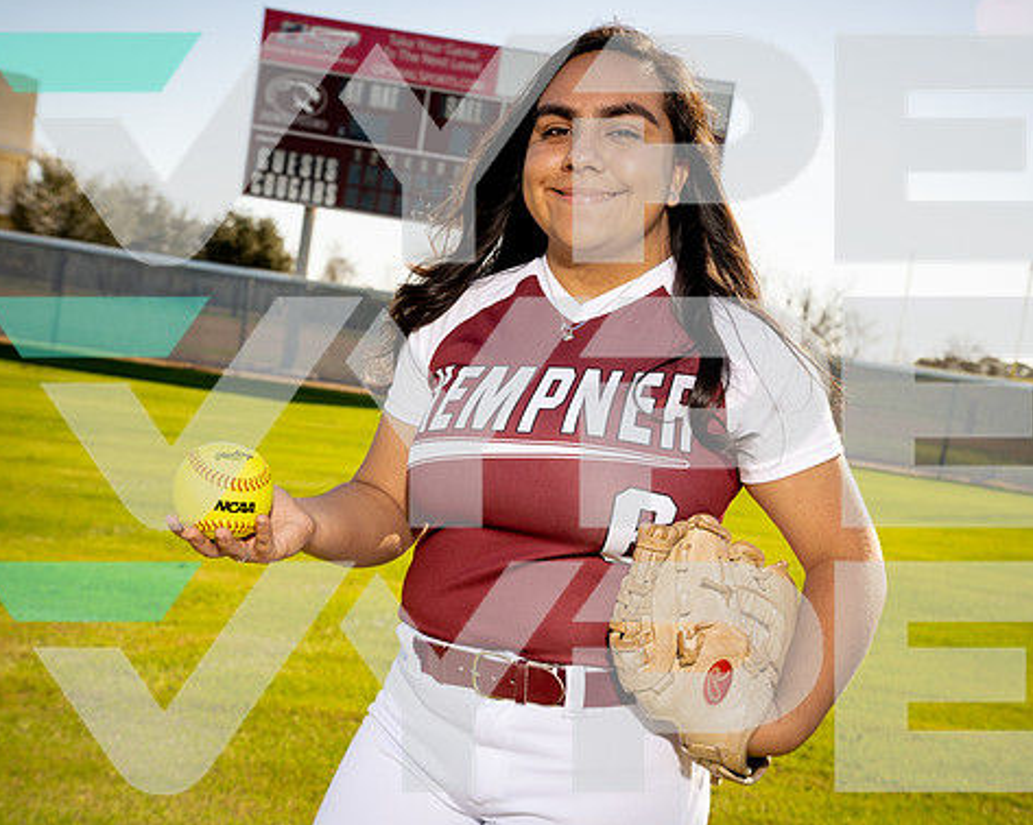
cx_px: 537
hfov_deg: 35.4
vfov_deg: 28.6
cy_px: 414
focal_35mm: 53
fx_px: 1620
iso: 100
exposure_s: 1/250
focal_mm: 46
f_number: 7.1
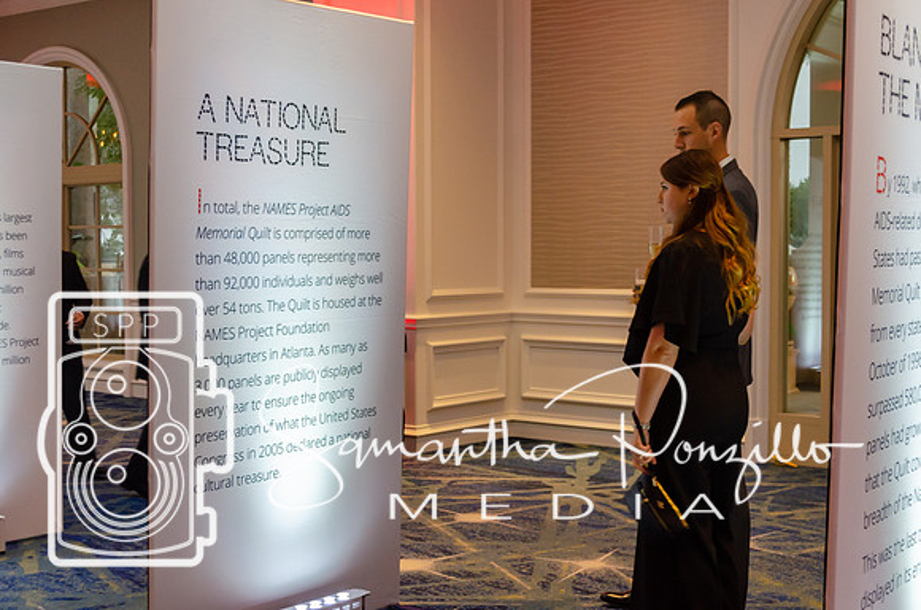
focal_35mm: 51
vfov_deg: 26.1
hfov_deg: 38.6
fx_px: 1313
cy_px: 305
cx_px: 460
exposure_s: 1/30
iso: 900
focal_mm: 32
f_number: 4.8
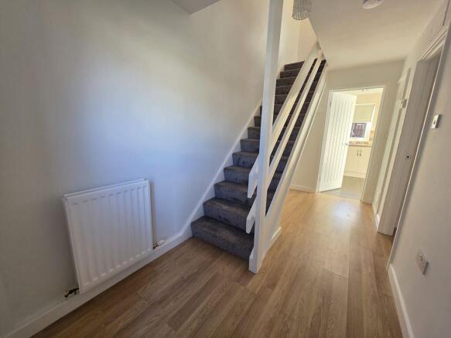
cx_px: 226
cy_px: 169
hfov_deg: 106.2
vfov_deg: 89.9
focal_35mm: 13
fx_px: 169
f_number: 1.9
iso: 160
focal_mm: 2.2
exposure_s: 1/100
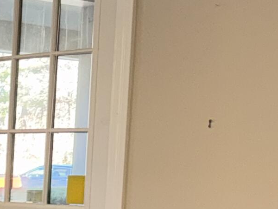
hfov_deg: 13.4
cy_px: 239
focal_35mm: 120
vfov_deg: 12.1
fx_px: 964
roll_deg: -0.7
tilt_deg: -4.2
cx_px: -326
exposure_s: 1/232
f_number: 1.78
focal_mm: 6.76
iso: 125
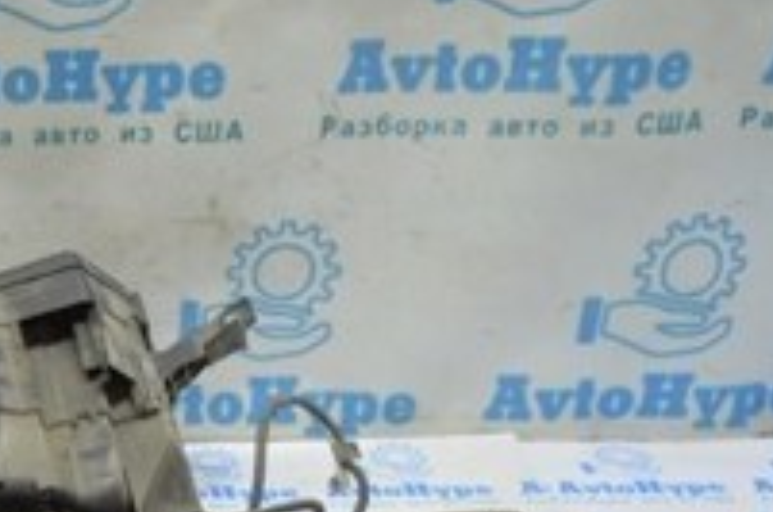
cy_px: 464
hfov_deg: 21.2
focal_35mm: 86
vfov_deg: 15.6
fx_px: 1842
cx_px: -262
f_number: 3.5
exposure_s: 1/40
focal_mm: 18
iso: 400
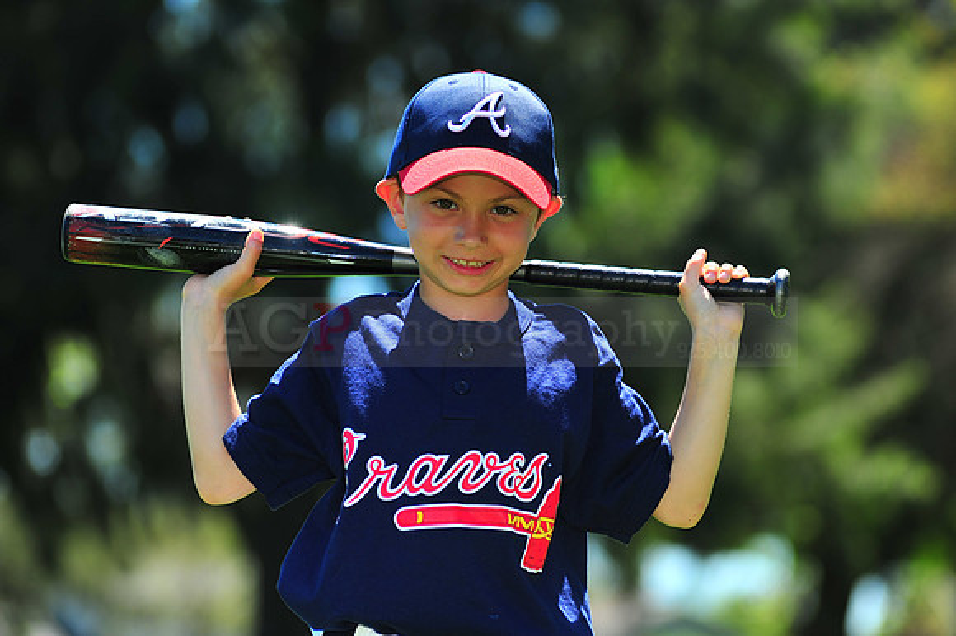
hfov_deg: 11.4
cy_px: 318
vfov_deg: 7.6
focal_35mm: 180
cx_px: 478
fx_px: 4777
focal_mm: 180
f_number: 5
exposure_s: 1/800
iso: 200
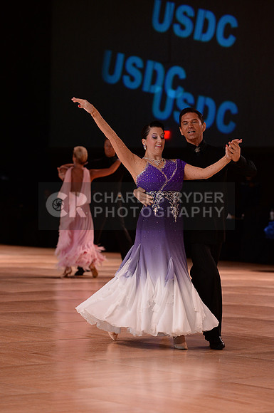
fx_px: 1718
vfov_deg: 13.7
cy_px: 206
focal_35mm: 150
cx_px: 137
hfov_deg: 9.1
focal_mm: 150
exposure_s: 1/250
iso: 2000
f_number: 4
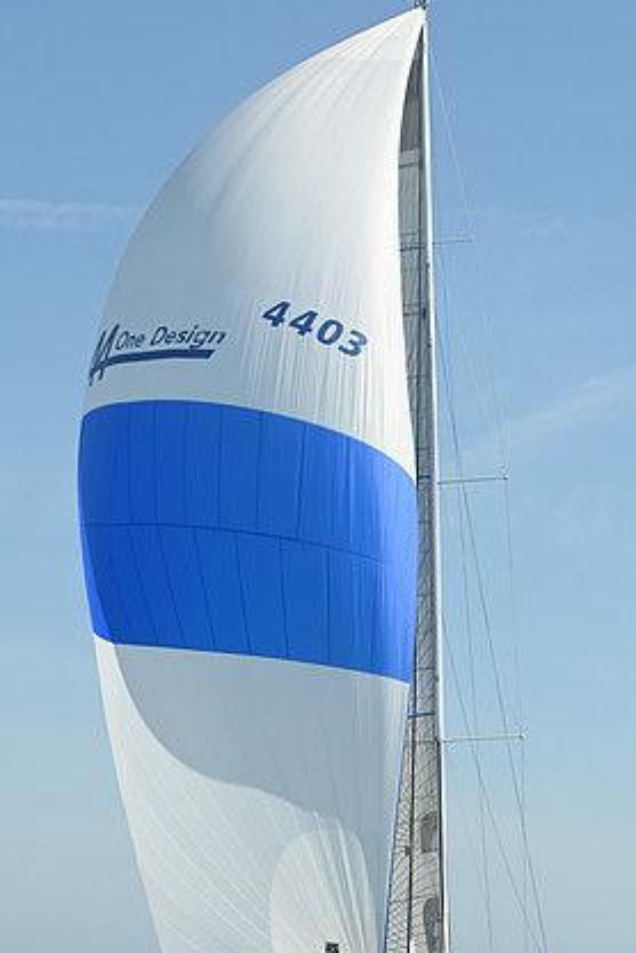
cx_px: 351
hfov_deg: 10.7
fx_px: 3392
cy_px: 612
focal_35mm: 128
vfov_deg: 16.0
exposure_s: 1/1000
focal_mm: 92
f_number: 7.1
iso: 320
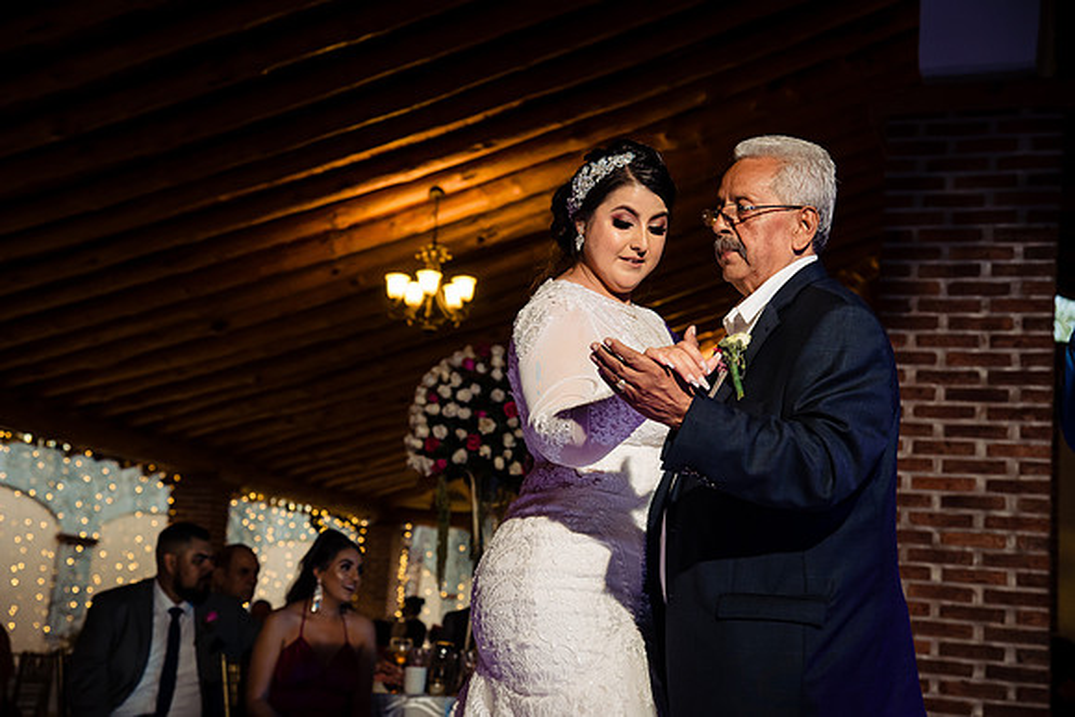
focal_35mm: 70
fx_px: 2091
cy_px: 358
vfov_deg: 19.5
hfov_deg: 28.8
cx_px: 538
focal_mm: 70
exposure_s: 1/160
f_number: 6.3
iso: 2000
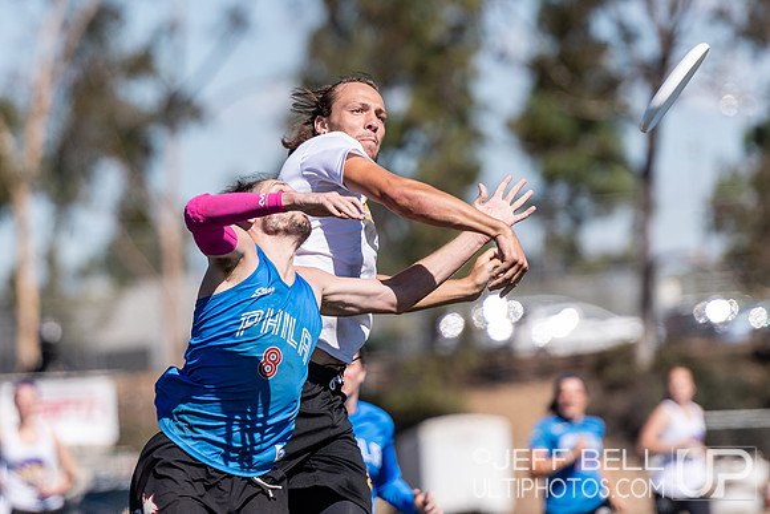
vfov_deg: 3.6
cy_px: 183
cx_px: 274
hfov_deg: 5.3
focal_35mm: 386
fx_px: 8263
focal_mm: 200
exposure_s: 1/2500
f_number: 2.8
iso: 100
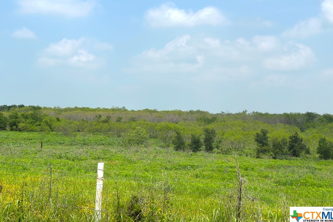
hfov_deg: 38.9
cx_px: 169
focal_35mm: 51
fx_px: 472
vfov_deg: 26.5
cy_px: 96
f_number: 1.78
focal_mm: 6.86
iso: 100
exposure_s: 1/12048
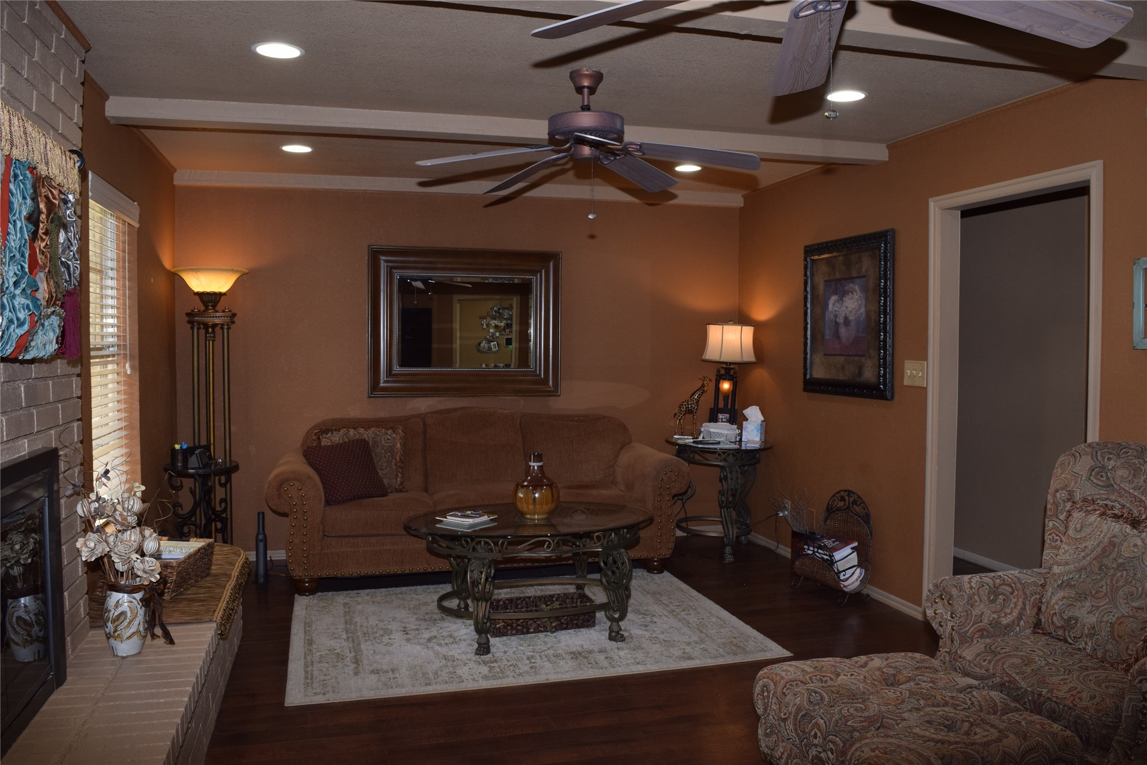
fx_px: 860
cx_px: 574
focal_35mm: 27
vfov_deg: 47.9
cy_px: 382
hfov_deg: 67.4
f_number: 8
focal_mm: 18
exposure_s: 1/60
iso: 400
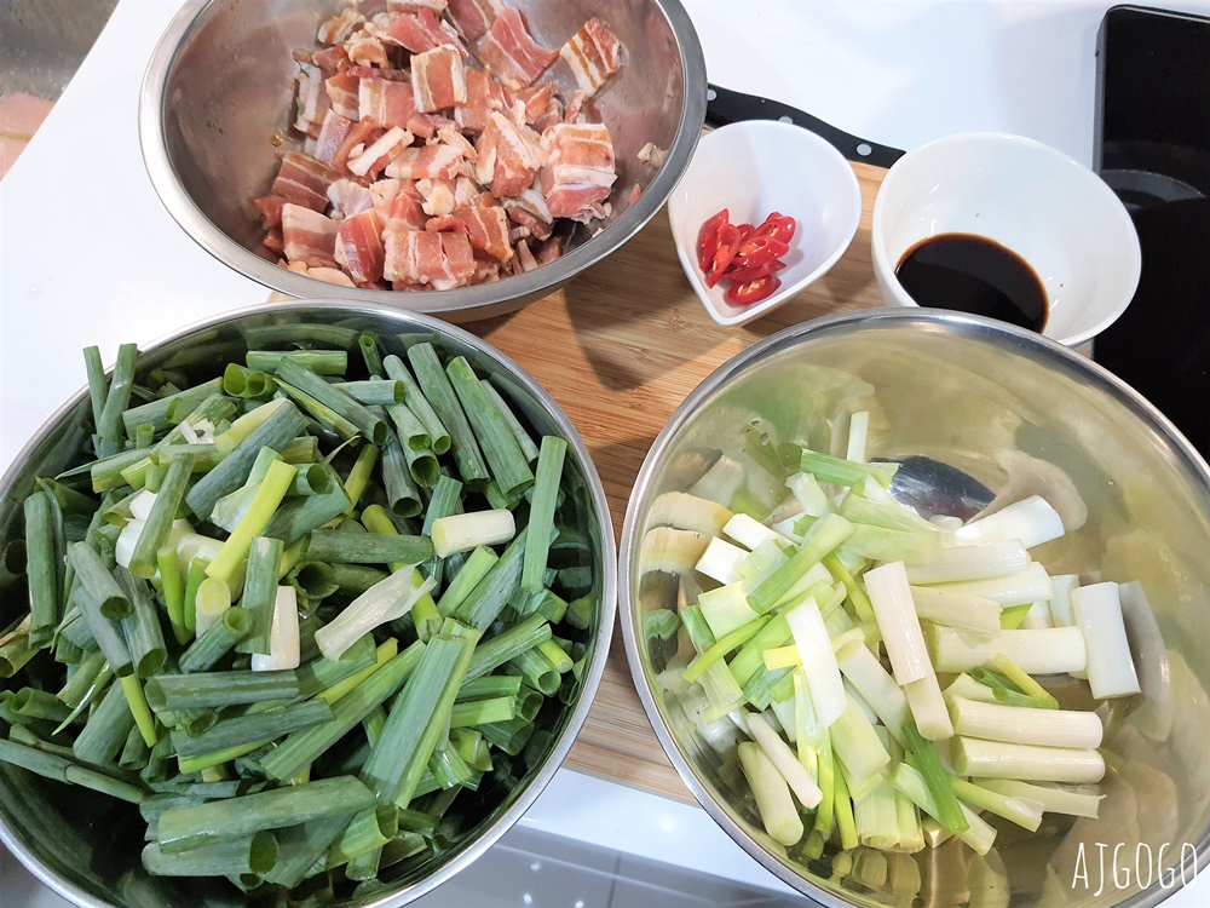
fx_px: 909
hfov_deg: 67.3
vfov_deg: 53.1
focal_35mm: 26
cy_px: 454
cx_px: 605
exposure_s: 1/120
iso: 200
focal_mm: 4.32
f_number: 1.7
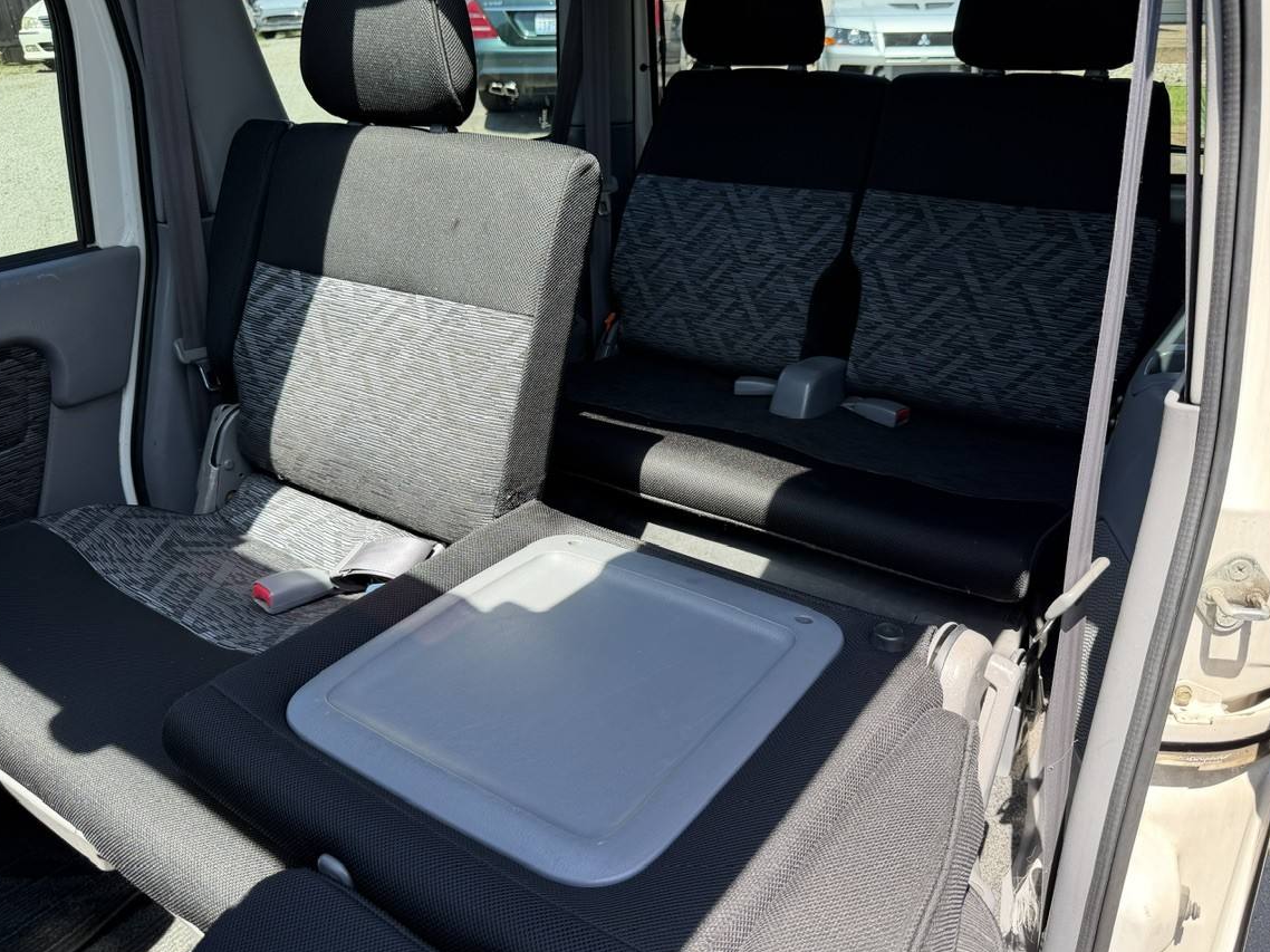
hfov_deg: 65.3
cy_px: 445
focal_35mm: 27
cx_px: 644
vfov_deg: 51.3
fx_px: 990
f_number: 1.78
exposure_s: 1/456
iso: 80
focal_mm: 6.76
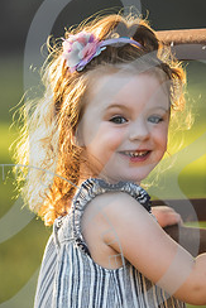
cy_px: 186
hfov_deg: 7.3
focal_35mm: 188
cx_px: 66
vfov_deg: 10.9
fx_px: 1611
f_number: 2.8
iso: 80
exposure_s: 1/250
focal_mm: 102
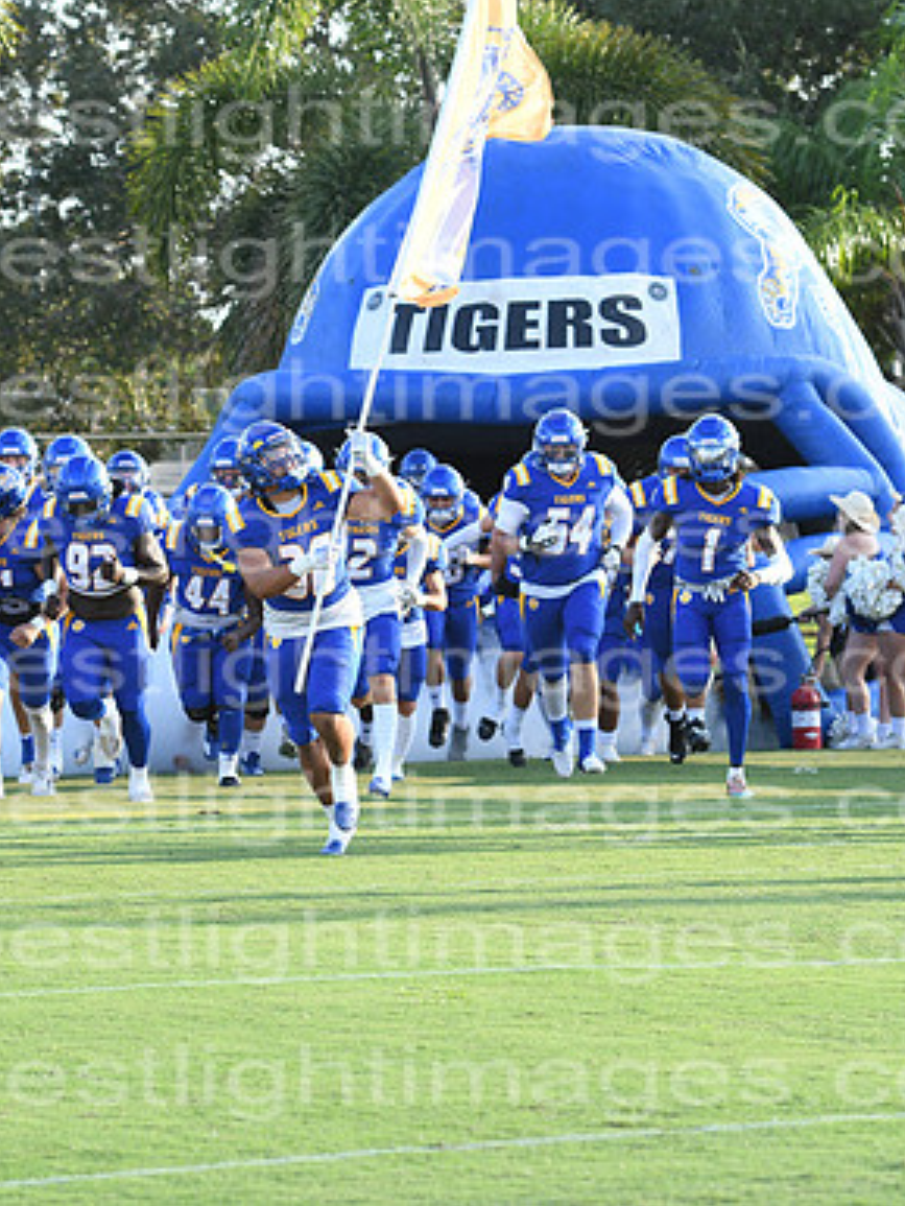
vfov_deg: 9.3
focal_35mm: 213
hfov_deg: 7.0
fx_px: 7421
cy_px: 603
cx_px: 351
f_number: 5.6
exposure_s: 1/500
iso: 360
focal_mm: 98
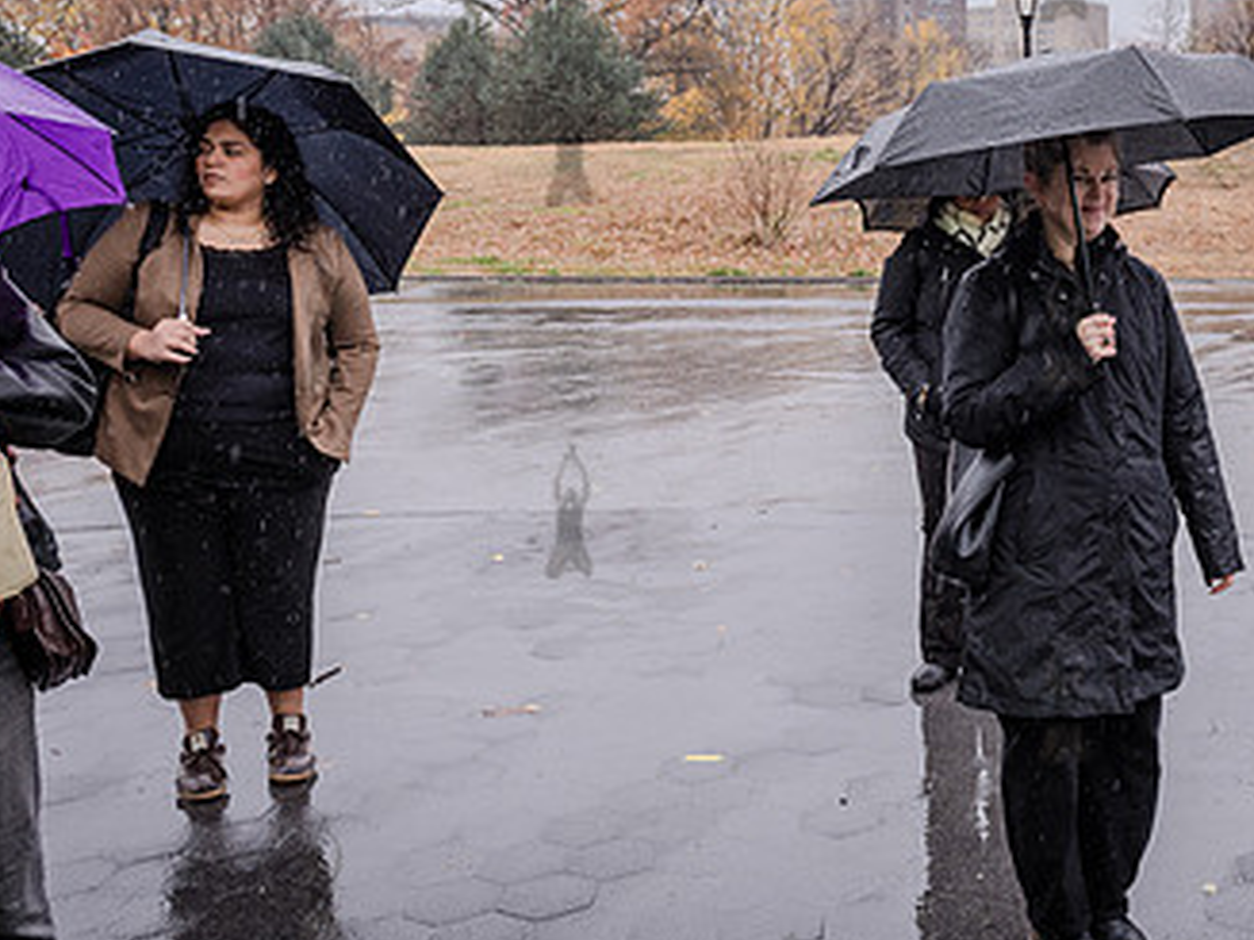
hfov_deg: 42.9
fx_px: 1485
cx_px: 1062
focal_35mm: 41
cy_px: 324
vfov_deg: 34.8
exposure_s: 1/400
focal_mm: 24
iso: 640
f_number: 5.6
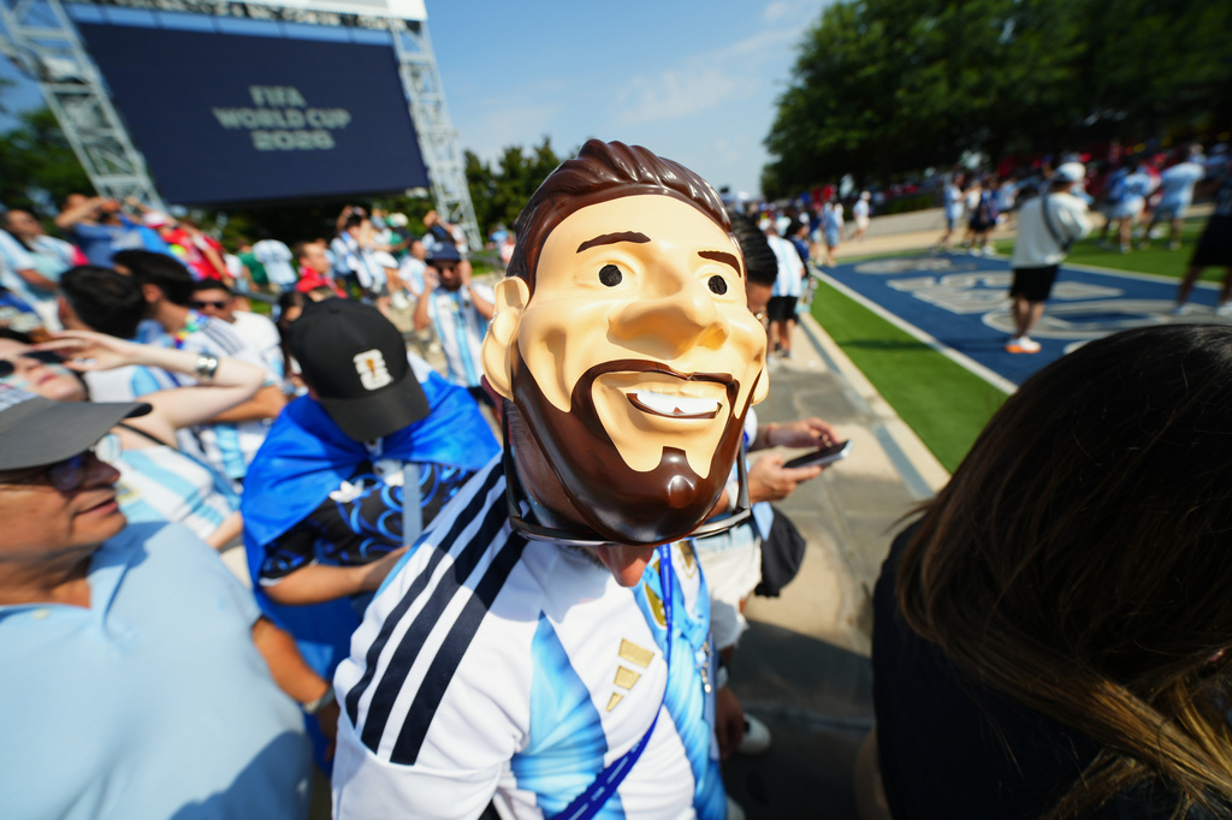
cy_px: 410
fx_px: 411
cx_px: 616
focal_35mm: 12
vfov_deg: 90.0
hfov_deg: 112.6
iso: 200
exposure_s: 1/1600
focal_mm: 12
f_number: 4
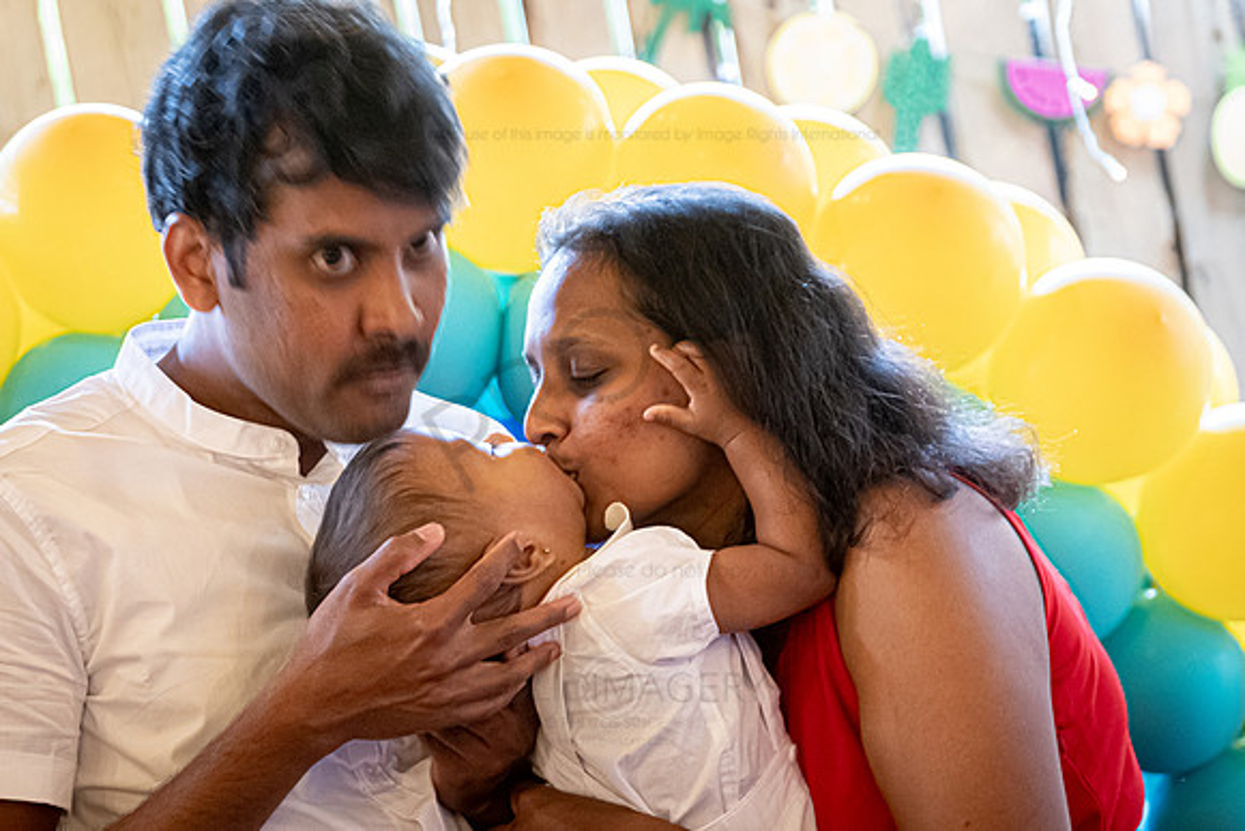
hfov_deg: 16.8
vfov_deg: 11.2
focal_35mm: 122
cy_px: 490
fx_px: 4218
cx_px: 589
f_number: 2.8
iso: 3200
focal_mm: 66
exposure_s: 1/60
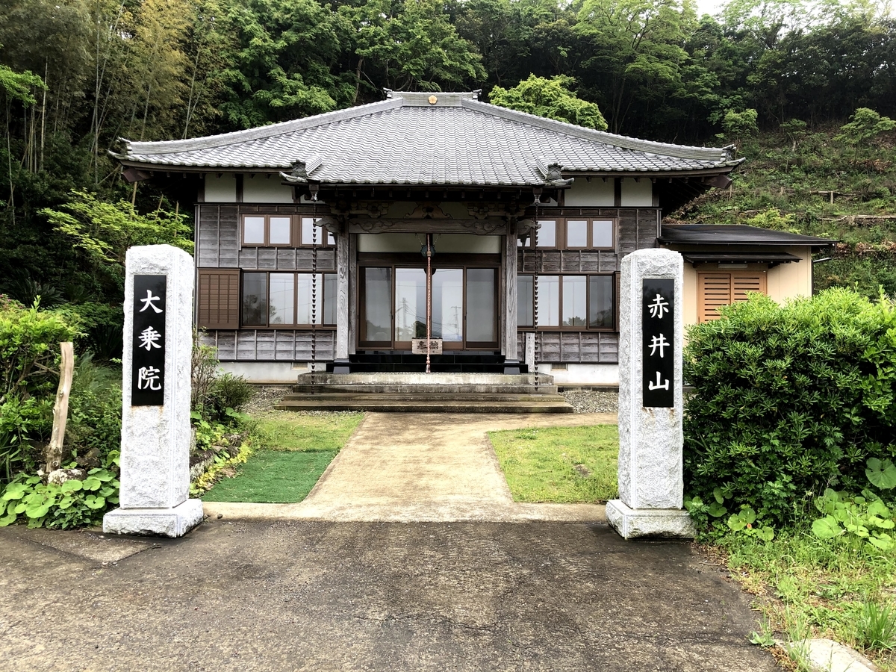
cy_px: 336
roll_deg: +0.5
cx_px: 448
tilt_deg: +3.0
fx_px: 725
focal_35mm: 28
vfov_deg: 49.7
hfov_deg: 63.4
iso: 20
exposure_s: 1/124
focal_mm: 4
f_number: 1.8
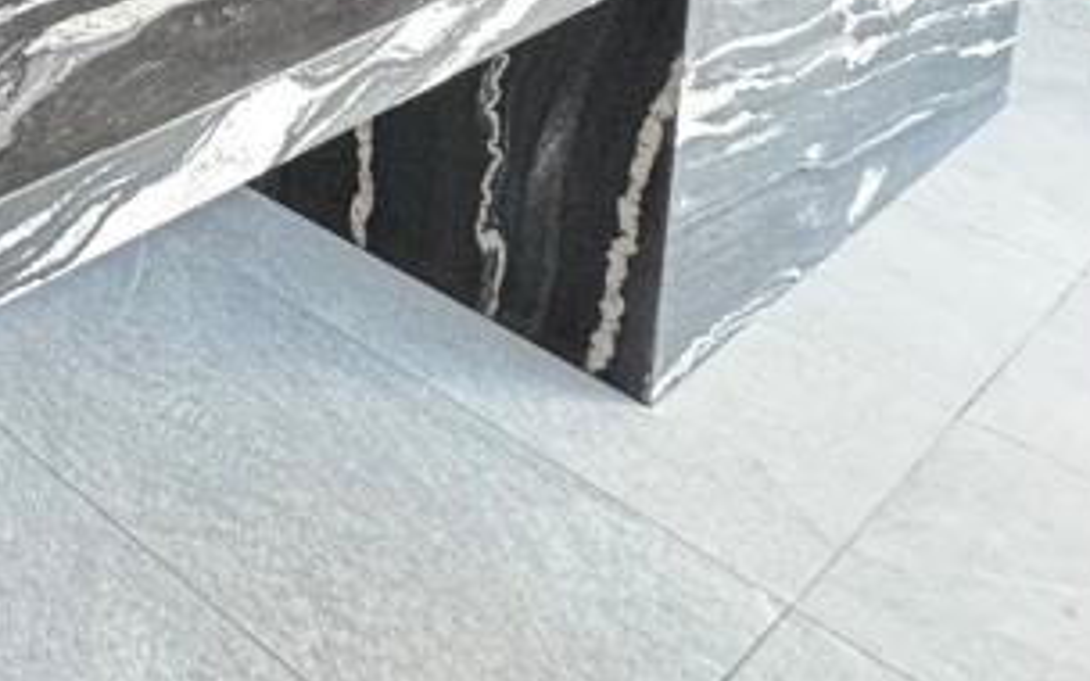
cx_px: -409
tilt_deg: -5.3
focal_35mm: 50
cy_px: -516
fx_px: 1485
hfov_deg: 29.9
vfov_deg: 19.7
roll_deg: -1.0
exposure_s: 1/60
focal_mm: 2.22
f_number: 2.2
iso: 500
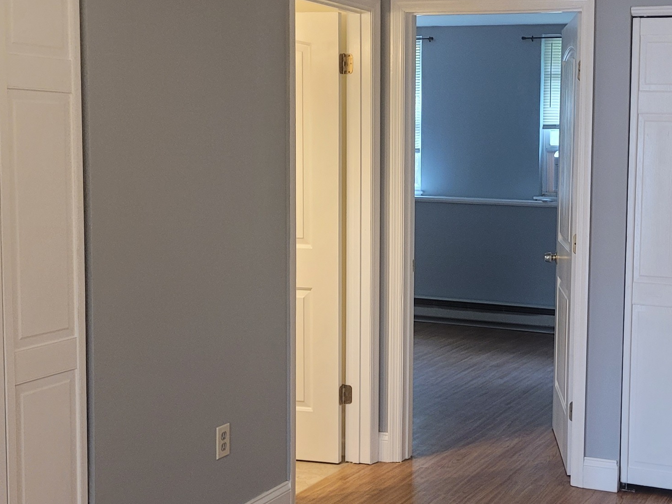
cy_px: 269
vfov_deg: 27.0
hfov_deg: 34.4
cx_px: 540
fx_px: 1048
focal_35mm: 54
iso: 160
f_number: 1.8
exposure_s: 1/60
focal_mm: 5.4
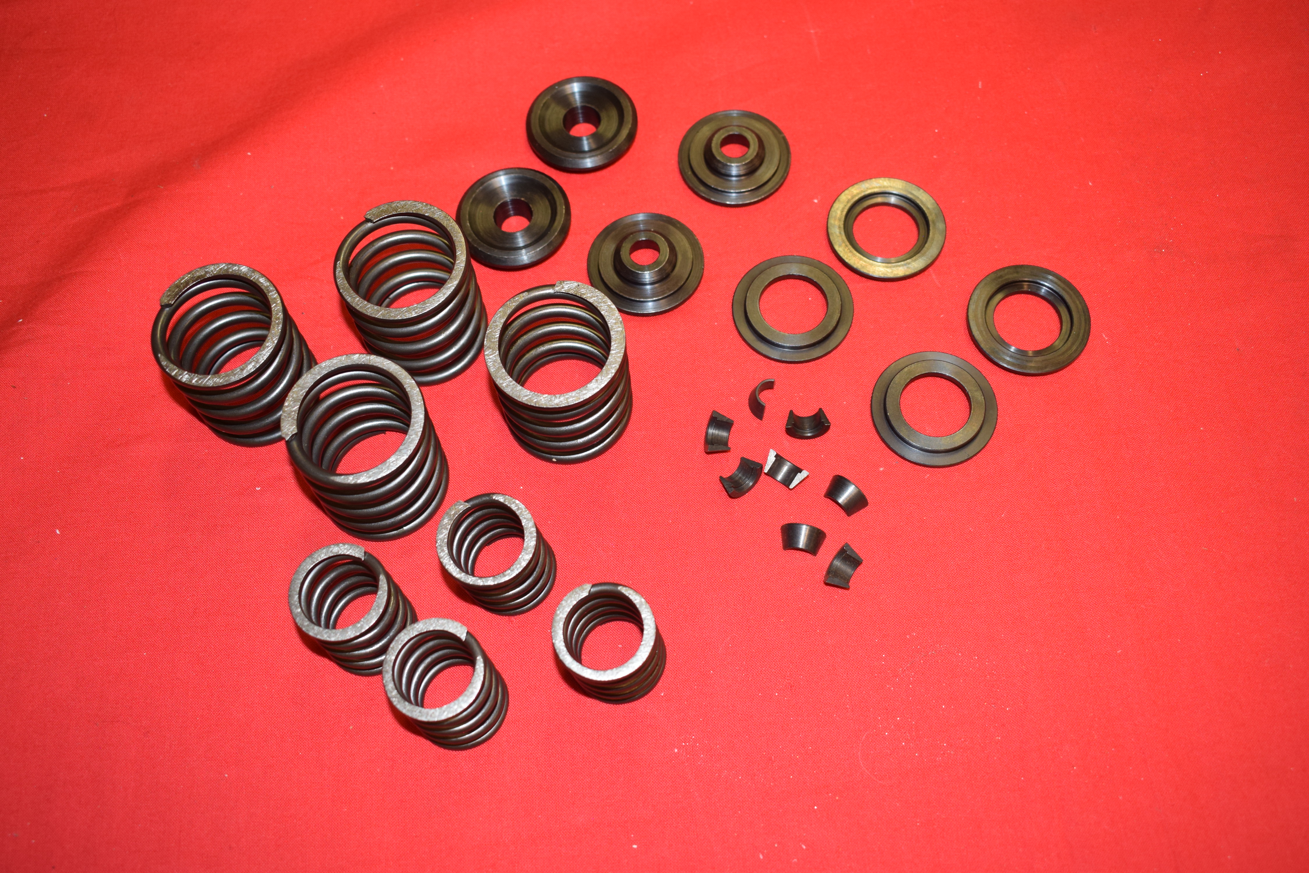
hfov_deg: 53.1
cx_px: 654
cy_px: 436
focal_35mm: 36
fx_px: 1309
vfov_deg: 36.9
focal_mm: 24
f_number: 5
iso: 500
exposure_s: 1/60
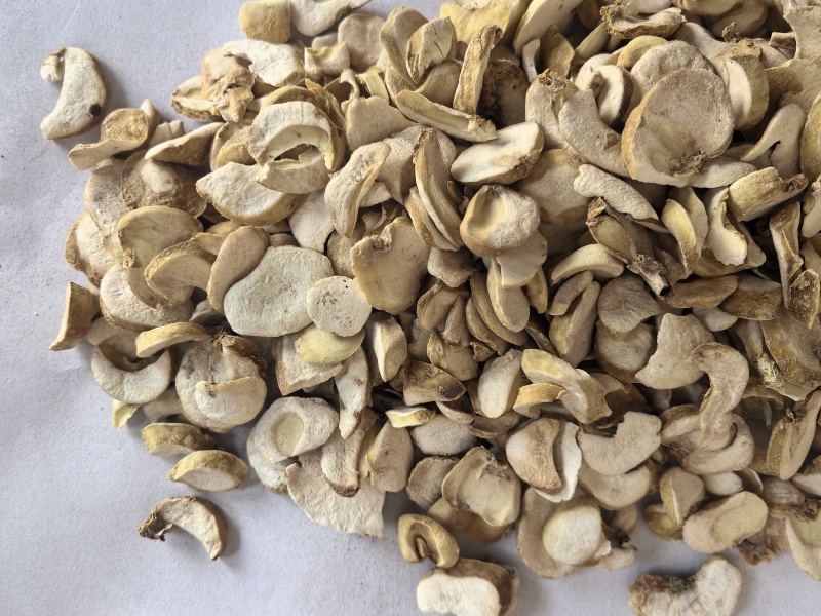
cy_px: 308
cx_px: 410
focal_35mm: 27
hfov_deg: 65.3
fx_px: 640
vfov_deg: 51.4
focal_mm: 5.75
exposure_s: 1/100
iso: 100
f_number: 2
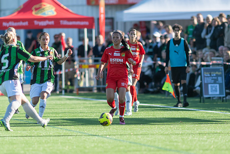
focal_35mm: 600
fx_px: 3834
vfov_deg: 2.3
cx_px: 115
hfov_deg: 3.4
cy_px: 77
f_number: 3.2
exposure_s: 1/2500
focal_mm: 300
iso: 360
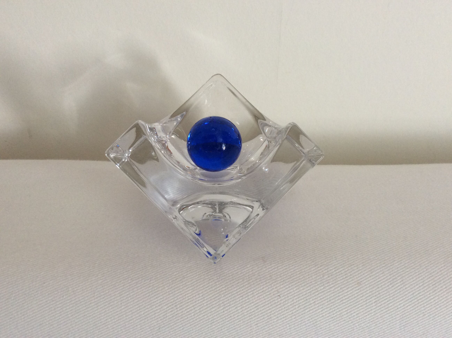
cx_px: 226
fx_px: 417
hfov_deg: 56.9
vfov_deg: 44.1
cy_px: 169
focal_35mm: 32
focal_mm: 3.3
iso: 80
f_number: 2.4
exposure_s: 1/25
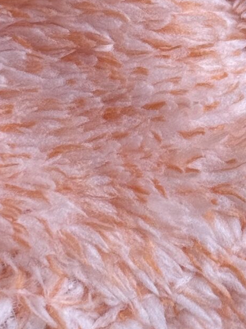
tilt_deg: -66.2
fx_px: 1878
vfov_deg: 10.0
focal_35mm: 198
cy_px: 130
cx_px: 222
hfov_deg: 7.5
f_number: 1.78
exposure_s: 1/210
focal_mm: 6.76
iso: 50
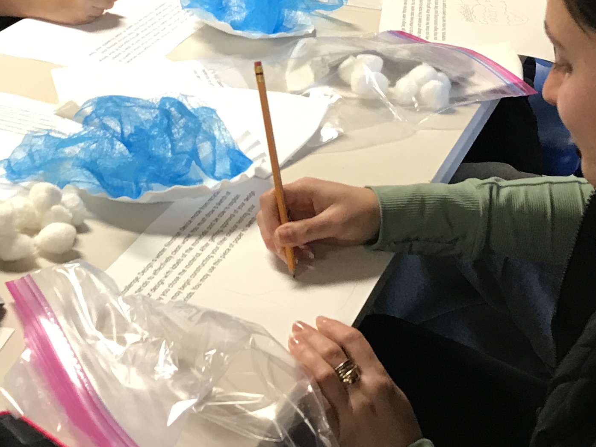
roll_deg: -2.1
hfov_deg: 24.0
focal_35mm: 81
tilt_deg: -18.9
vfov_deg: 17.8
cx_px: 212
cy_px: 9
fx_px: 1394
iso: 40
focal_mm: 3.99
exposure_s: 1/20
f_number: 1.8
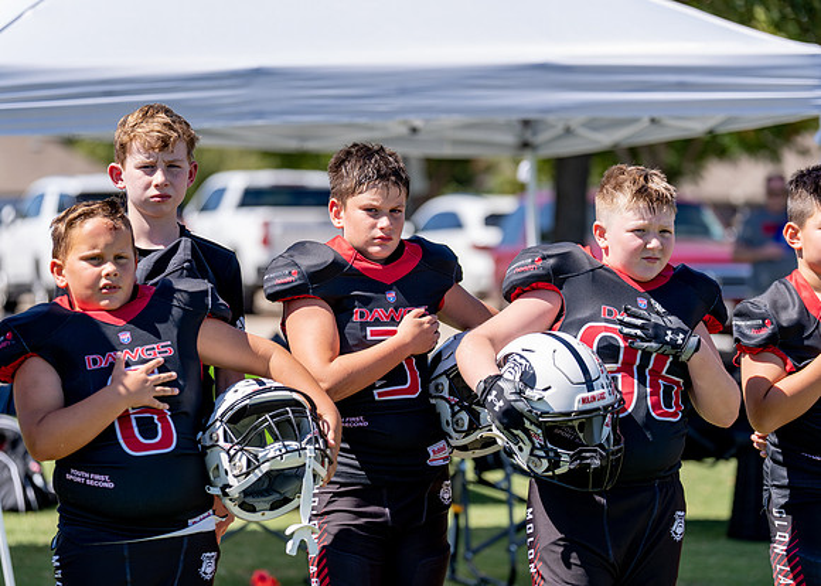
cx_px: 371
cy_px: 286
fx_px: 2918
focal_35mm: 125
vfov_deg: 11.5
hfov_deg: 16.0
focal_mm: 116
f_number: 2.8
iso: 100
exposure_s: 1/1250
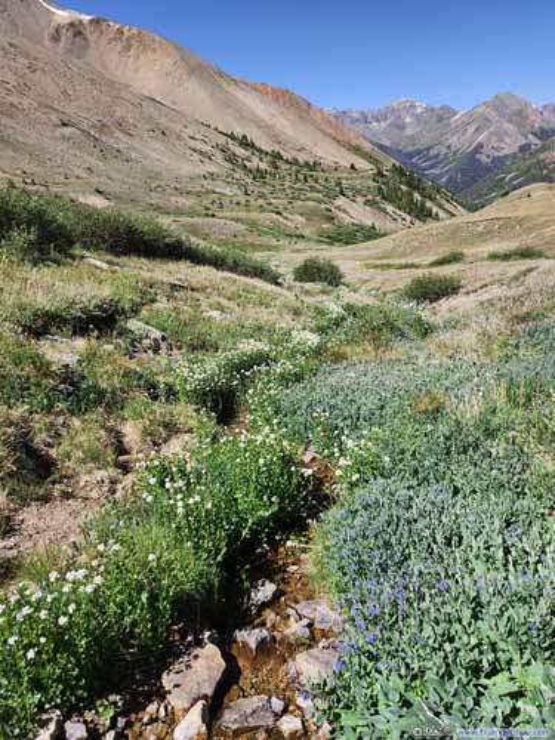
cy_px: 370
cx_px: 278
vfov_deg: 73.9
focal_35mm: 23
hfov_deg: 58.9
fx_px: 492
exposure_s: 1/1600
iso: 20
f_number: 1.8
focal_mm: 5.4
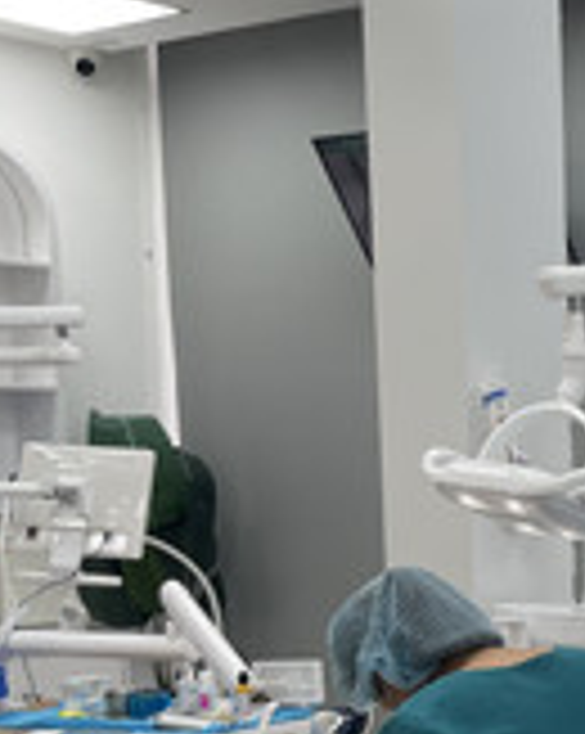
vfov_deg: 24.7
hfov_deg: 16.4
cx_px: 1112
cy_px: 651
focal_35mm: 75
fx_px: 1626
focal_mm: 5.1
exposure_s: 1/111
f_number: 1.6
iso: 32
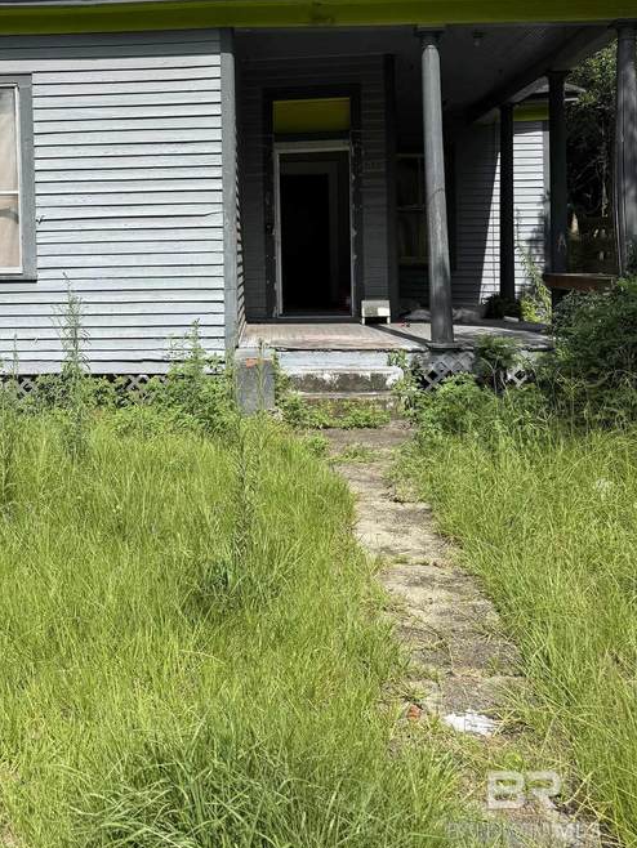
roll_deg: +1.0
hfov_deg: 40.0
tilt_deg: +0.3
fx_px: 858
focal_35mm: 35
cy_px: 265
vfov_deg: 51.4
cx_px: 195
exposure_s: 1/4167
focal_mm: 6.76
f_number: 1.78
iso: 80
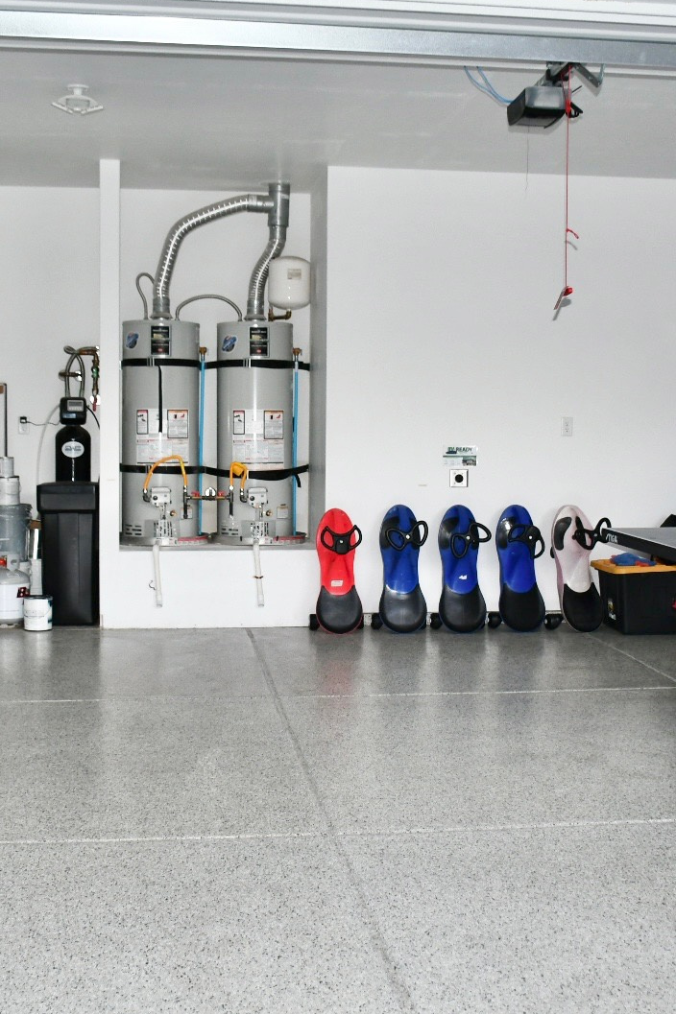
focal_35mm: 46
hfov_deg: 29.2
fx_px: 1296
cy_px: 505
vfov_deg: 42.8
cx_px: 348
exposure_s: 1/60
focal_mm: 20
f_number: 3.5
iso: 720
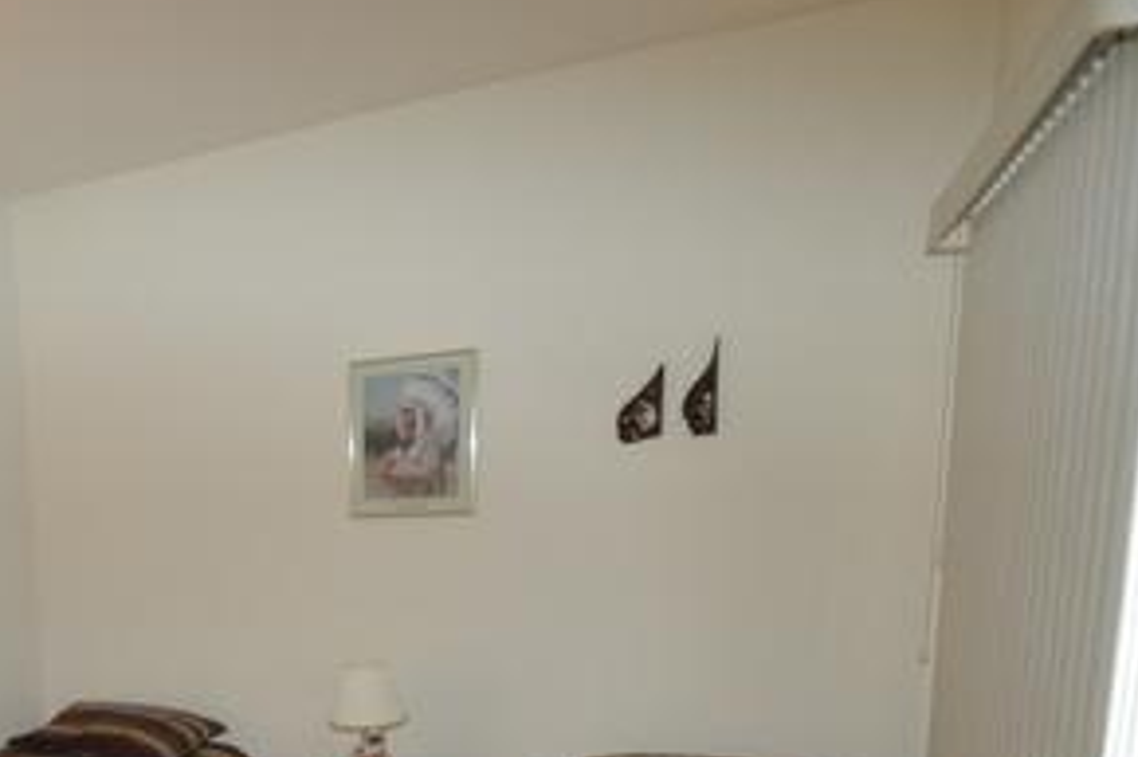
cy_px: 657
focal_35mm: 31
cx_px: 129
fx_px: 979
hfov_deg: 53.4
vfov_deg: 39.7
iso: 800
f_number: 4
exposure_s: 1/60
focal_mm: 10
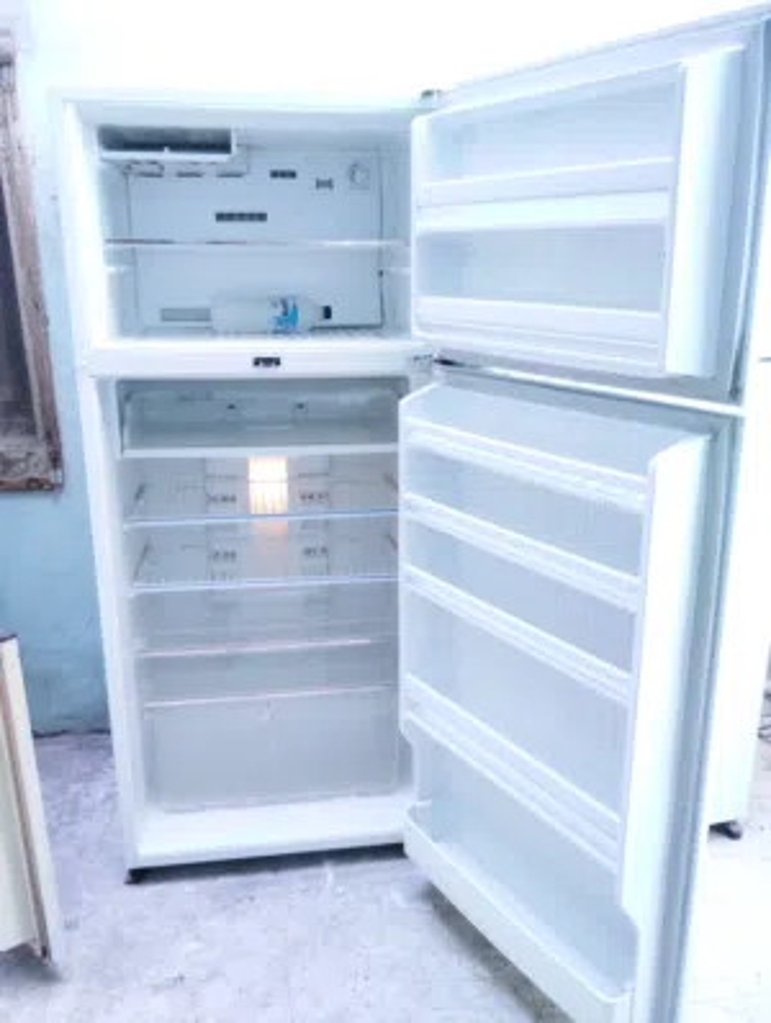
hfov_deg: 48.4
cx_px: 386
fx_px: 858
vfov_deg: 61.6
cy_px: 512
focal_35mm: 29
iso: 103
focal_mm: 4.25
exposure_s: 1/50
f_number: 1.8
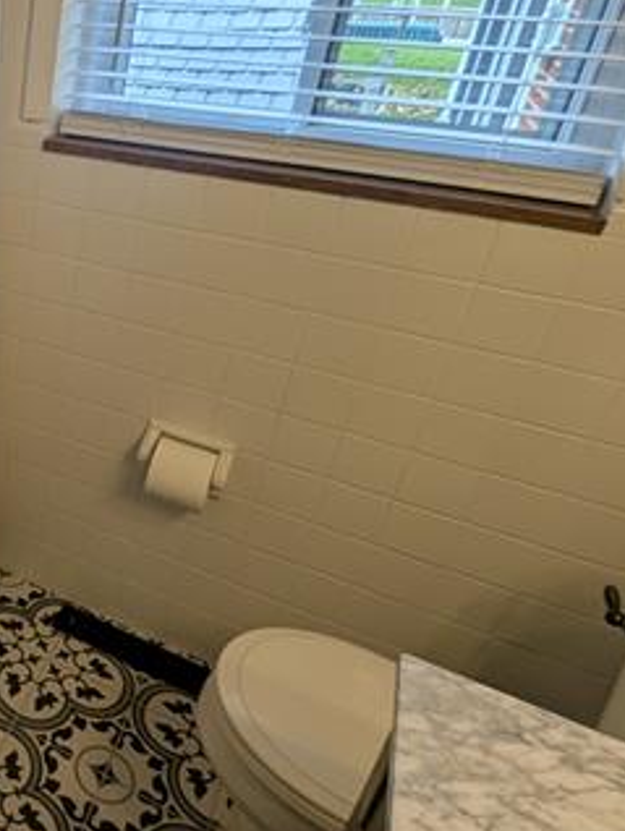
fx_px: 697
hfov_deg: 37.8
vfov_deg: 60.8
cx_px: -105
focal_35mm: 29
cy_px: 314
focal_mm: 2.23
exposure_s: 1/147
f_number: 1.95
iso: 41
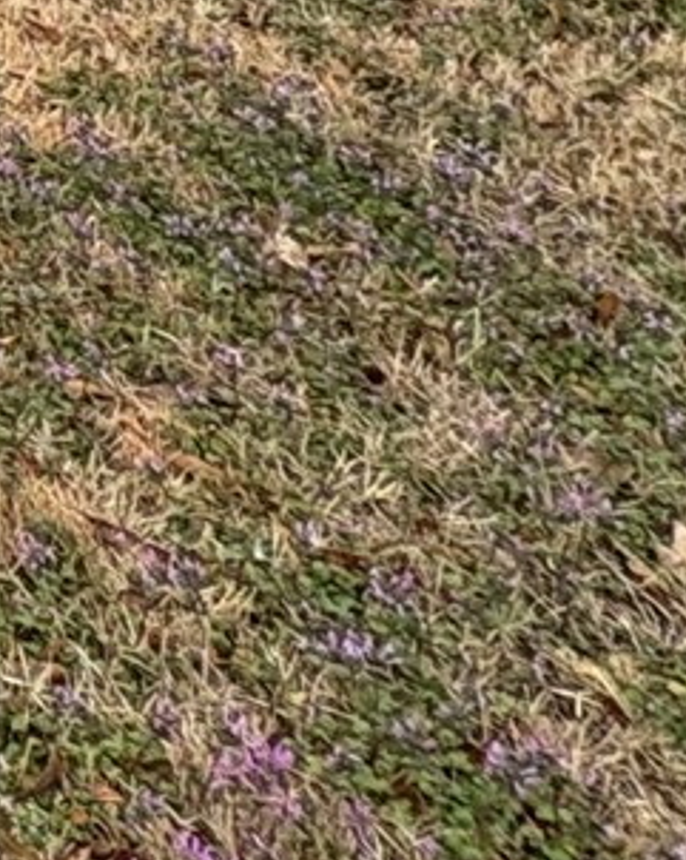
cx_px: -1577
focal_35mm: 87
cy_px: -948
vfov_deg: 16.1
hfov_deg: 10.2
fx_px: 2211
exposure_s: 1/160
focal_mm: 2.22
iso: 50
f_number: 2.2
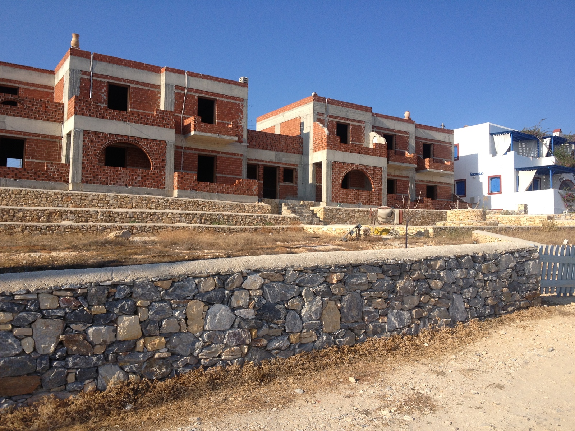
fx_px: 581
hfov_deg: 52.6
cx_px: 288
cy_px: 216
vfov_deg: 40.7
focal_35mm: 35
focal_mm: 4.28
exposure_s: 1/1453
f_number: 2.4
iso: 50
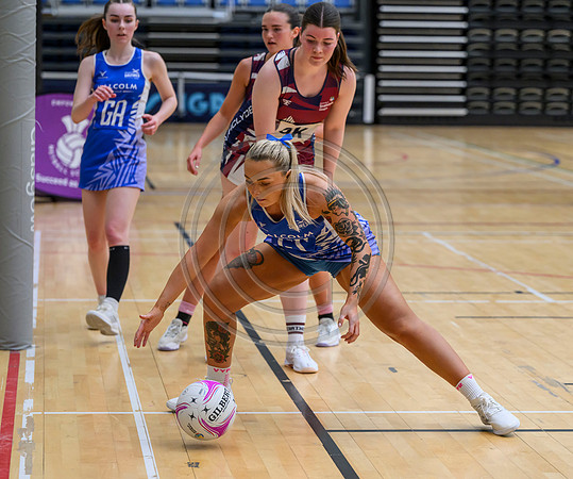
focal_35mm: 129
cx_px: 357
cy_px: 268
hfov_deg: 14.7
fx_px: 2220
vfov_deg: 12.3
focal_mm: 99
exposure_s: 1/1250
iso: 2500
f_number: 3.2
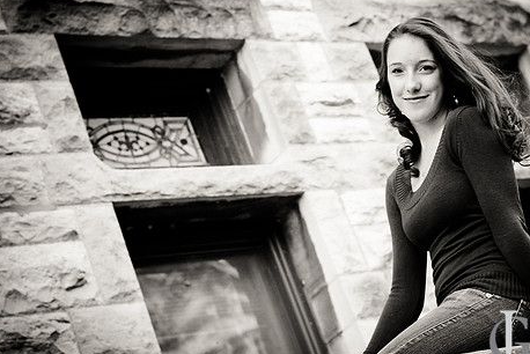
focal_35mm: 95
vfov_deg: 14.4
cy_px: 174
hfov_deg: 21.4
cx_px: 329
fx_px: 1399
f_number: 3.5
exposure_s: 1/50
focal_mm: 50
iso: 400
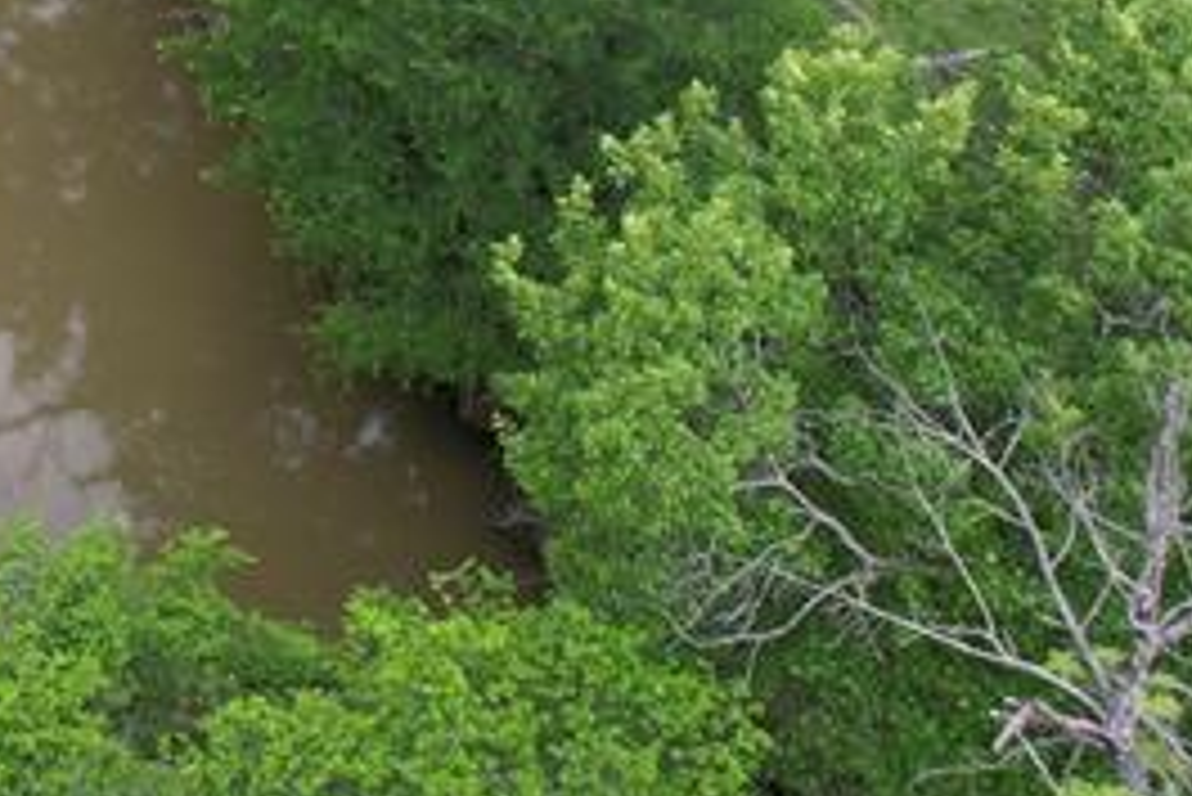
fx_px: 2816
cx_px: -706
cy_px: -648
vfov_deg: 14.2
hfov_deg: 19.9
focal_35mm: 85
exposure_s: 1/250
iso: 100
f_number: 2.8
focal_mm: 8.38
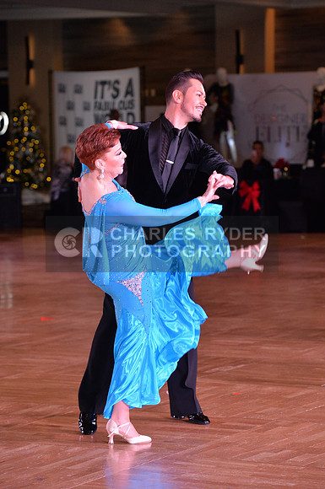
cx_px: 162
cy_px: 244
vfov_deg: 14.2
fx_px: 1969
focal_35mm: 145
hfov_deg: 9.4
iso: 2000
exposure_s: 1/250
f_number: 5.6
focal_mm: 145
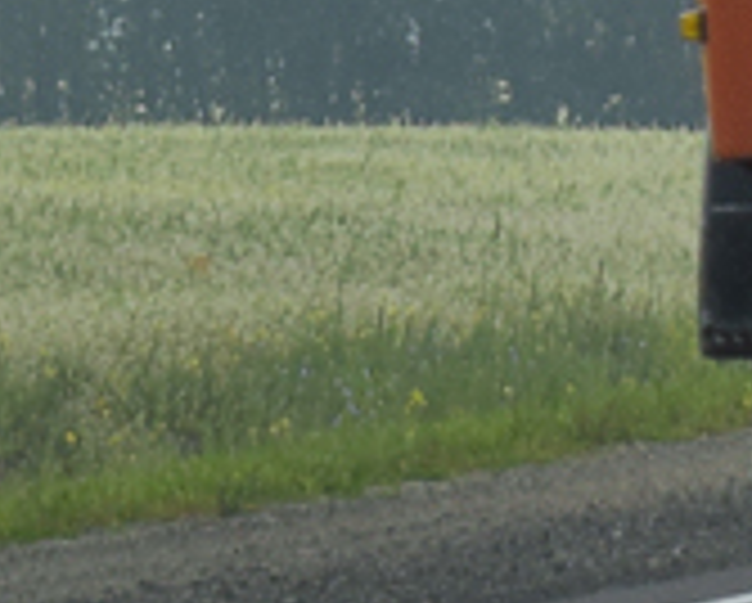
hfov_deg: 3.9
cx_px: 1472
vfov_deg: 3.2
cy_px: -590
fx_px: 10807
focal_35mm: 485
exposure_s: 1/500
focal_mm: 48
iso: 100
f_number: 5.3
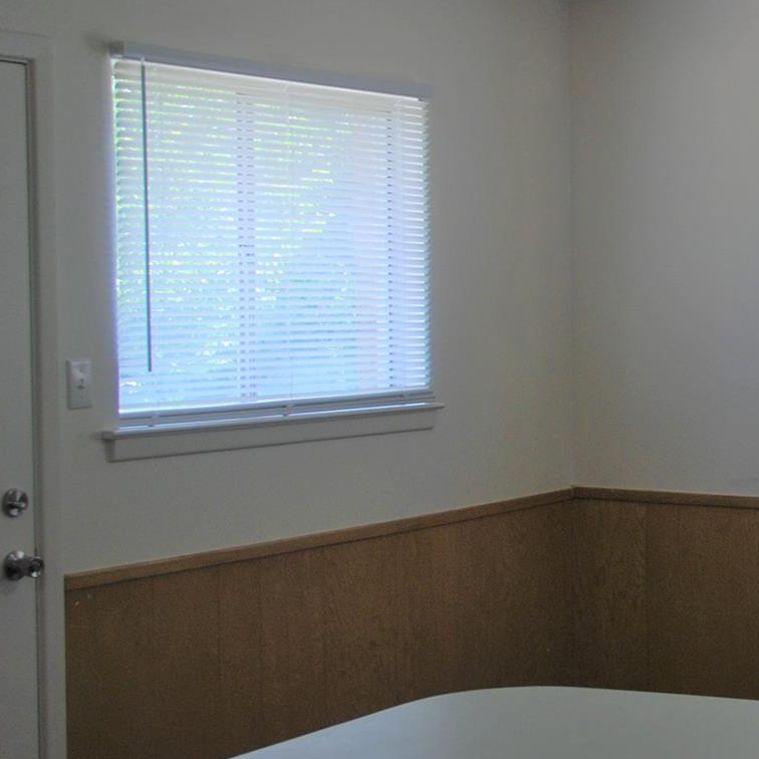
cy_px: 397
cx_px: 972
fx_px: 2059
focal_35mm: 83
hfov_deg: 19.4
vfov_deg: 20.9
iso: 200
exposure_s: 1/125
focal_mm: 24
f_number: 5.6
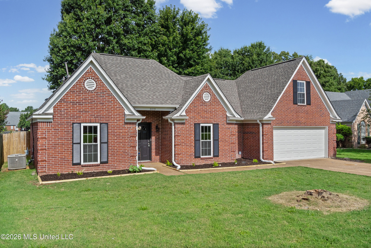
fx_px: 299
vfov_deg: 45.0
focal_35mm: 29
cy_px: 124
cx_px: 186
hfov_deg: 63.7
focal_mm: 29
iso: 1000
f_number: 9.5
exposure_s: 1/3000
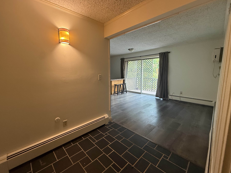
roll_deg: +0.4
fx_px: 100
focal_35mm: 15
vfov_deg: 81.7
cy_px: 85
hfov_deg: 98.1
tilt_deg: -6.7
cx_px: 109
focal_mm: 2.22
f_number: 2.2
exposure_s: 1/60
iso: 320
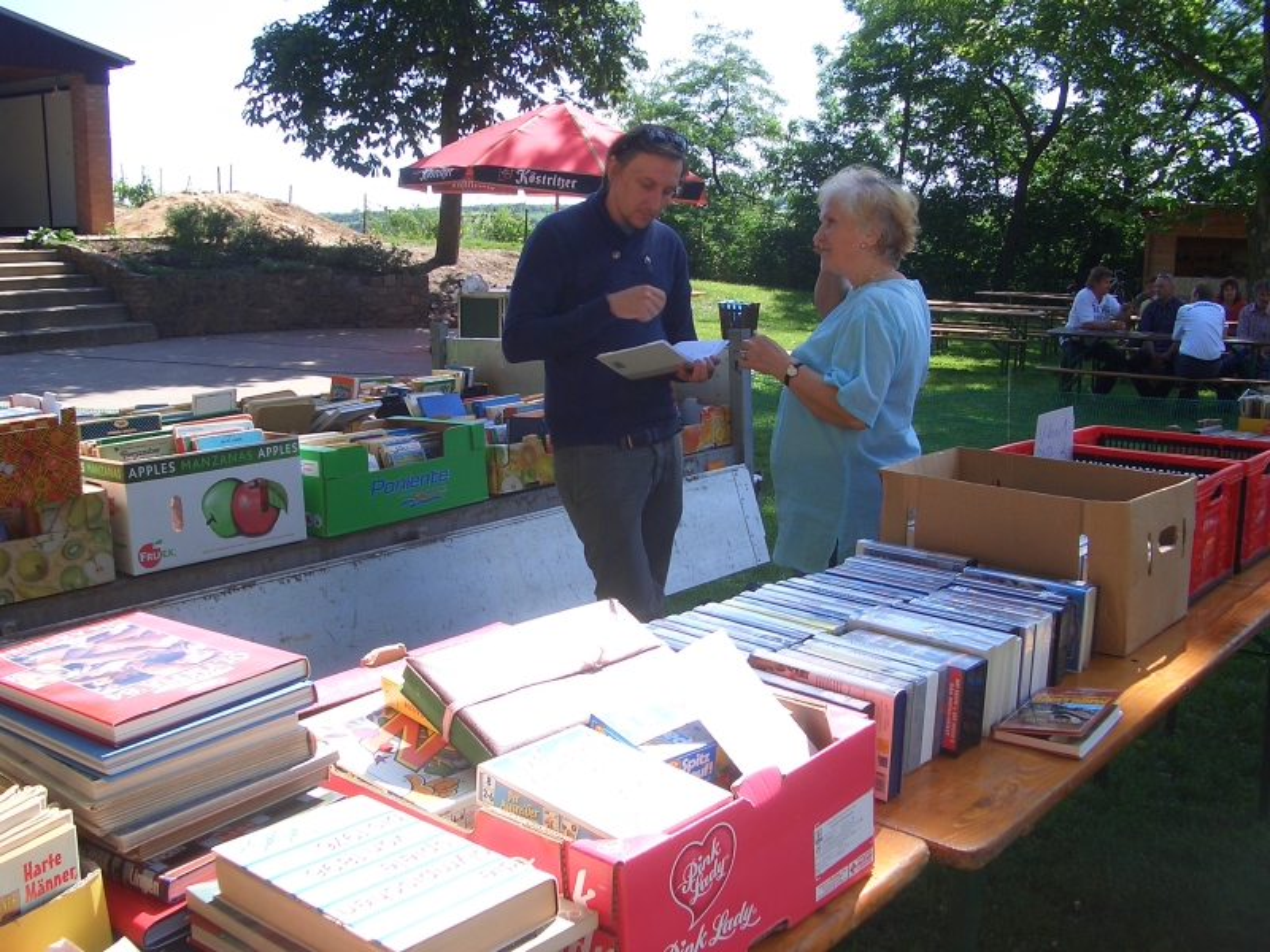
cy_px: 476
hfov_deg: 52.6
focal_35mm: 35
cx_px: 635
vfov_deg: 40.7
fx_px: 1284
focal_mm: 5.8
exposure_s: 1/250
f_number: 4.3
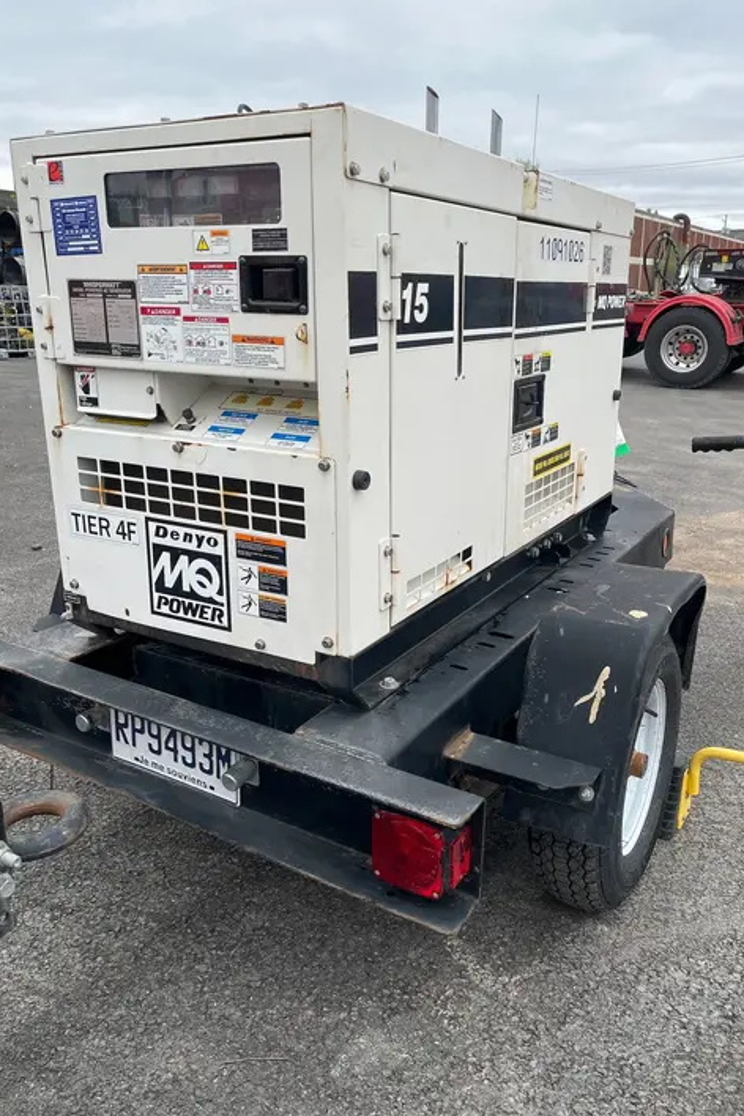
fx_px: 868
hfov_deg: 46.4
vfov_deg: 65.5
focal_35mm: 28
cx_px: 389
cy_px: 552
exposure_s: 1/1862
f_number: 1.6
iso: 50
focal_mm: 5.1
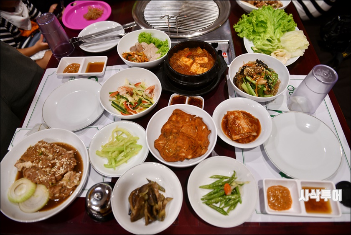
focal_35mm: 24
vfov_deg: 53.2
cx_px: 176
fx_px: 234
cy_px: 118
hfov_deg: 73.7
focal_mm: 24
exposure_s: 1/30
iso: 320
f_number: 2.8
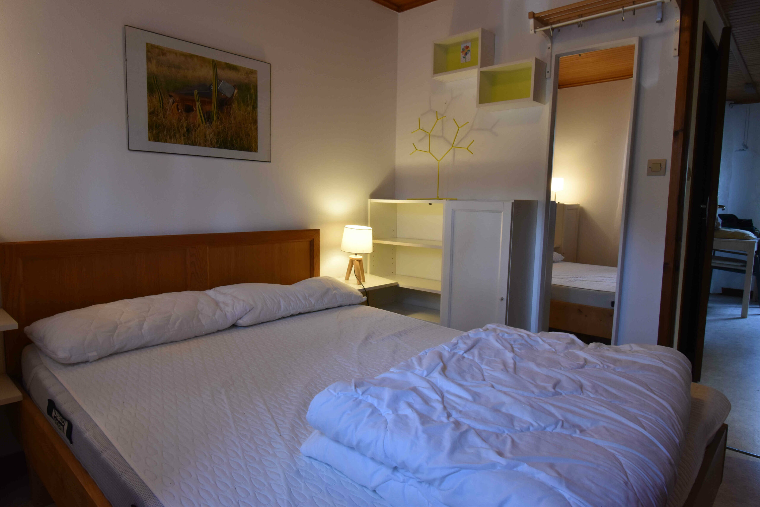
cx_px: 380
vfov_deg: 59.5
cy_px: 254
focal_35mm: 21
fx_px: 443
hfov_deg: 81.2
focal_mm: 14
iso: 800
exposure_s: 1/8
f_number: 16
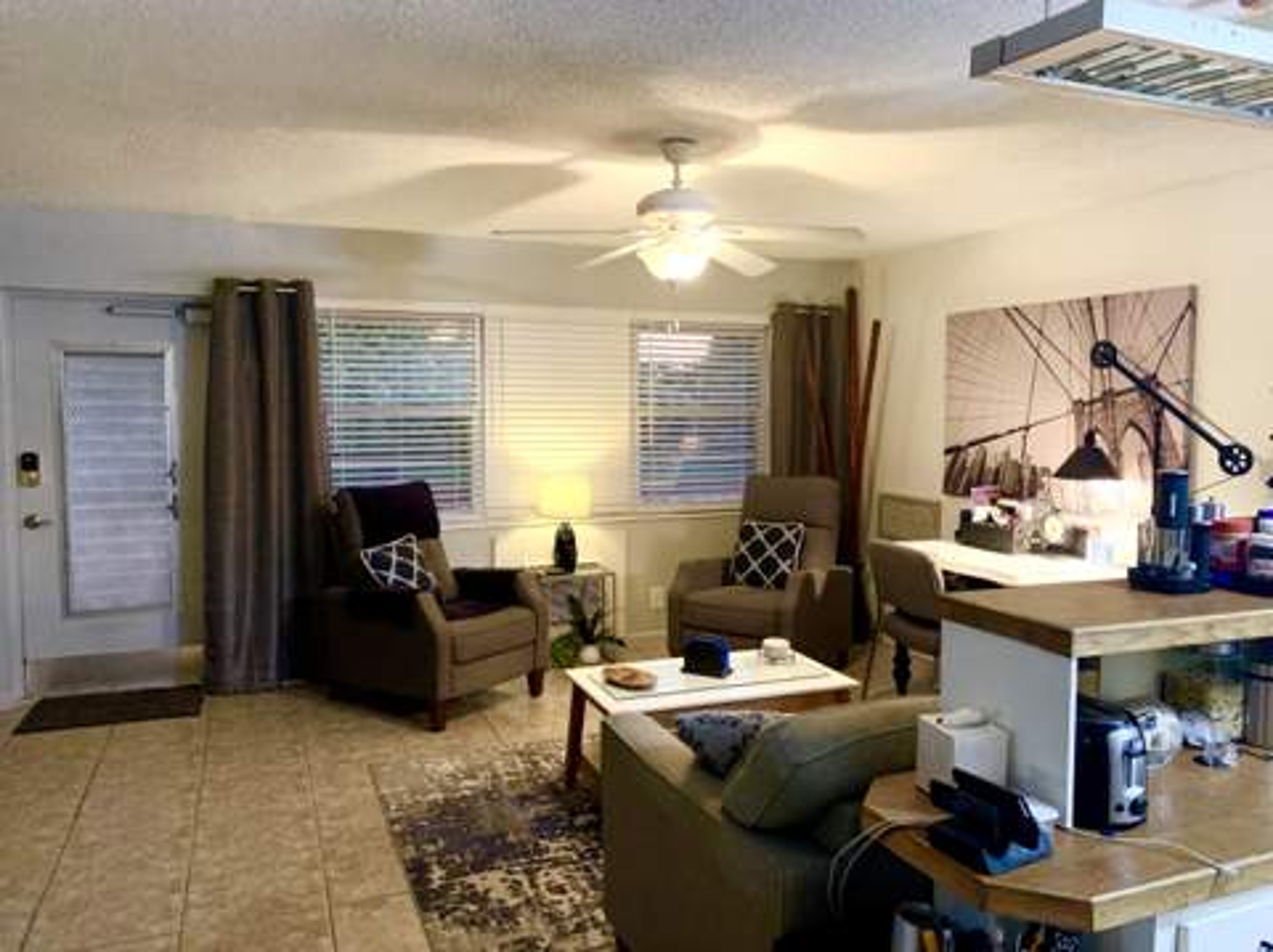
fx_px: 955
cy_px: 476
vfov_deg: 53.0
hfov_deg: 67.4
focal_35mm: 26
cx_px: 636
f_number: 1.8
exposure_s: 1/30
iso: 400
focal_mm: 4.25
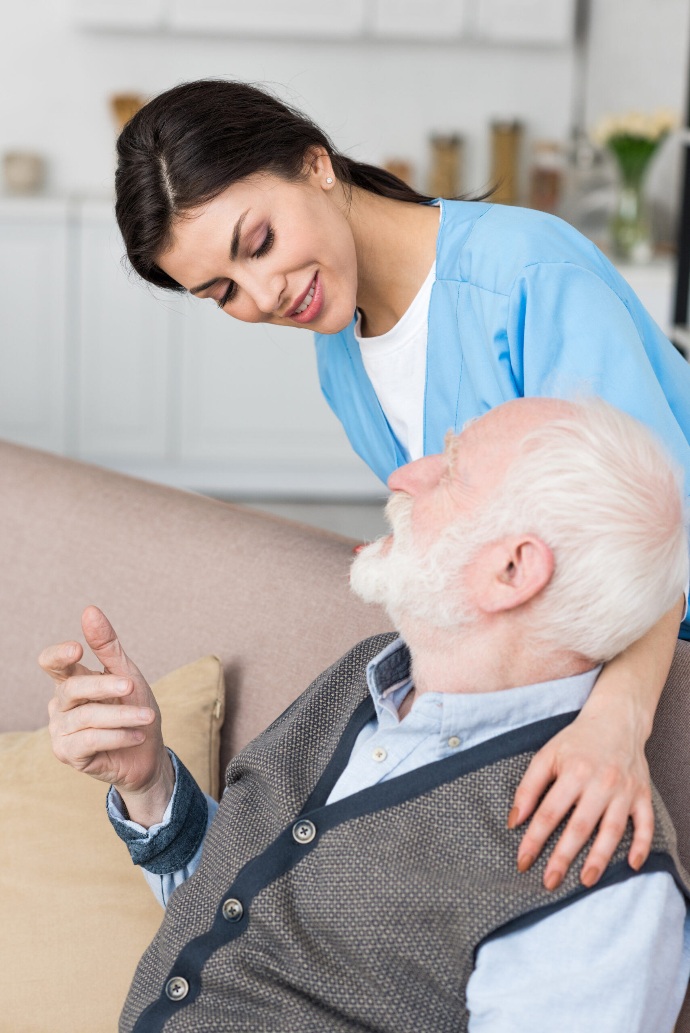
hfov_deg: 16.1
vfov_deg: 23.9
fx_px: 2441
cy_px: 516
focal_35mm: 85
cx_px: 345
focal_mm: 85
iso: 320
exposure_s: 1/250
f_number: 3.5
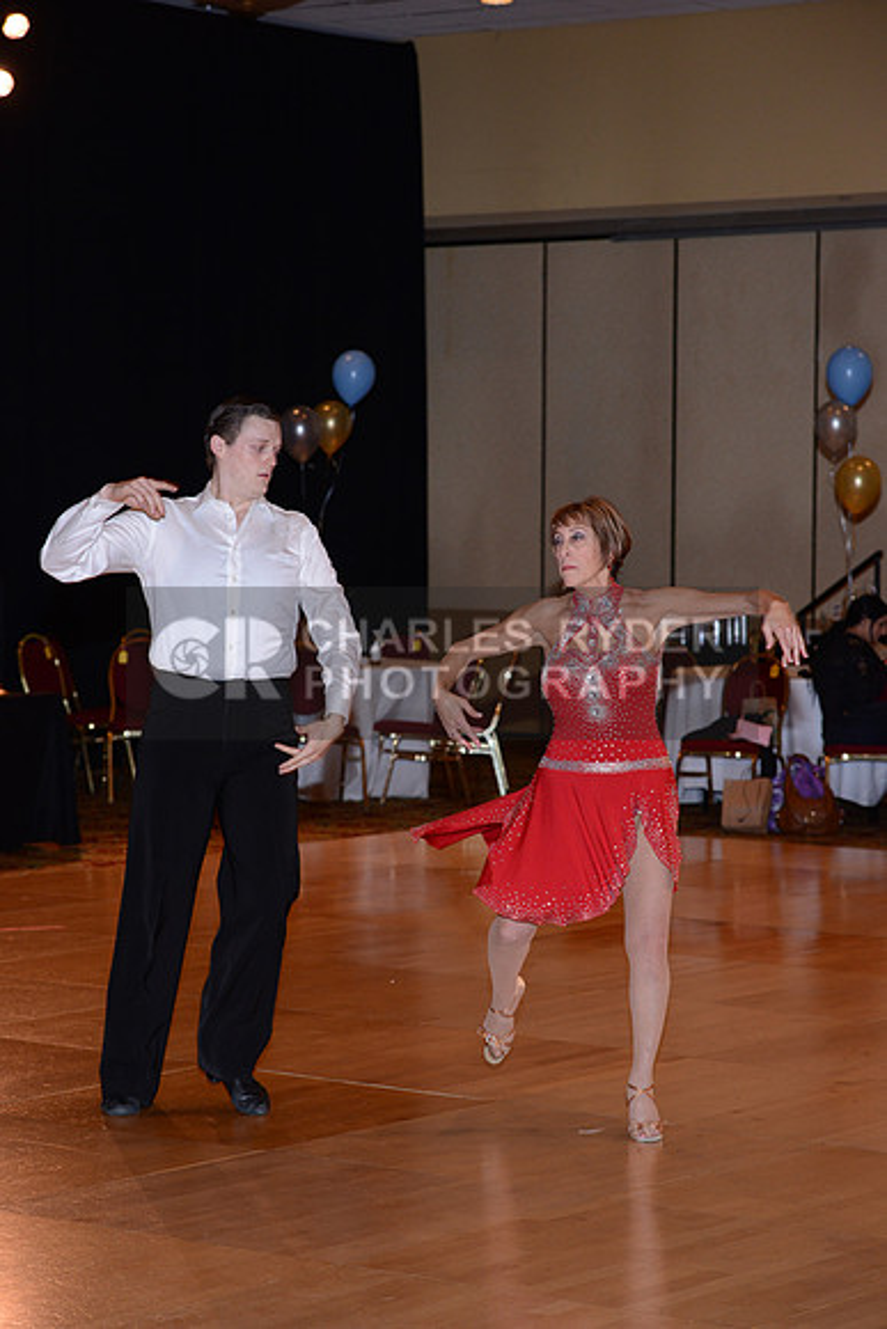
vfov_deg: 20.4
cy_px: 664
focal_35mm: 100
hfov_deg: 13.7
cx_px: 444
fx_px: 3693
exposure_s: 1/200
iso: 1600
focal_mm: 100
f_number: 5.6
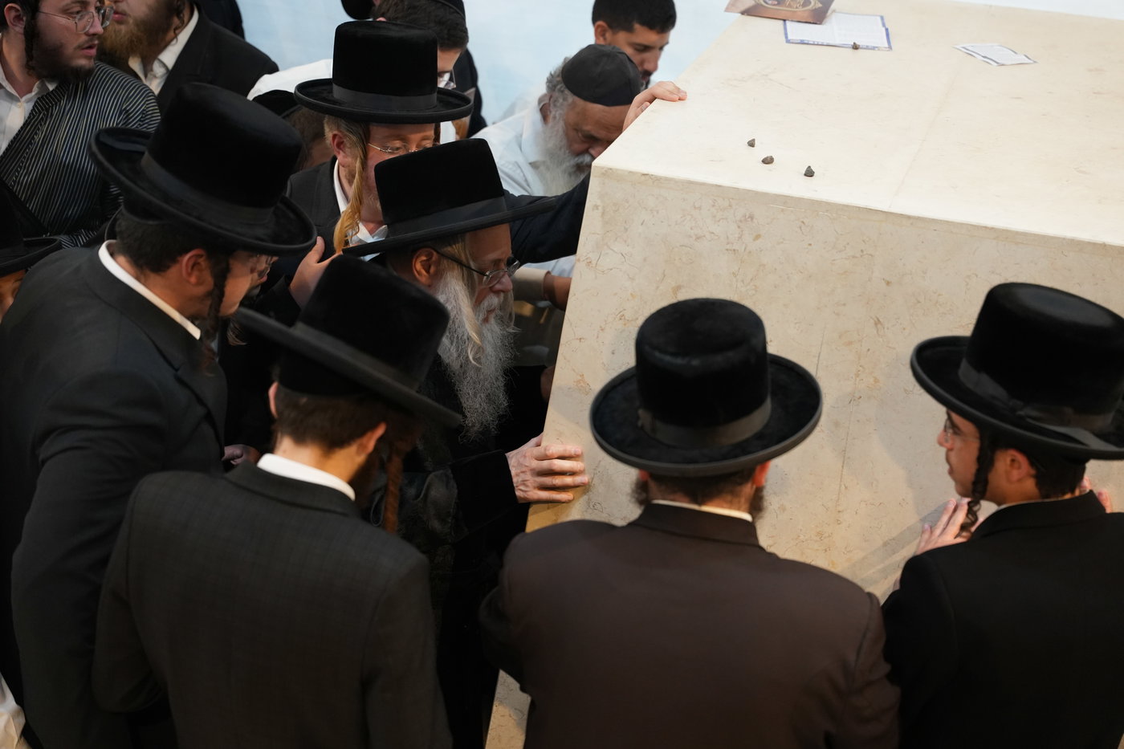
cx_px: 562
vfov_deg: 19.5
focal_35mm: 70
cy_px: 374
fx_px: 2185
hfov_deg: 28.8
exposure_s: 1/125
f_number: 2.8
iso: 3200
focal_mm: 70
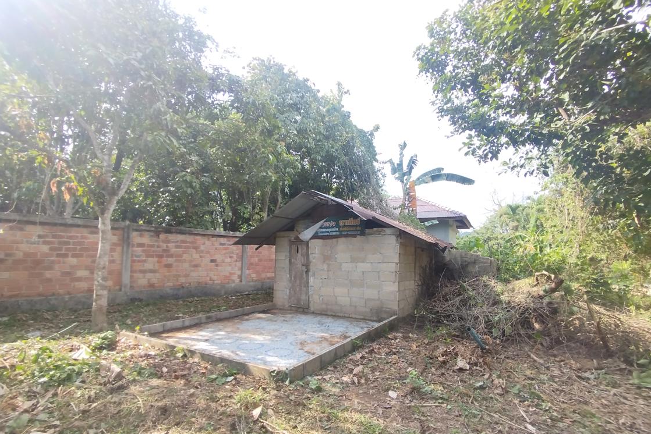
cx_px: 333
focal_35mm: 16
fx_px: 289
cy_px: 237
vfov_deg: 73.6
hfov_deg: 96.7
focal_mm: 1.65
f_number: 2.2
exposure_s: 1/329
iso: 50
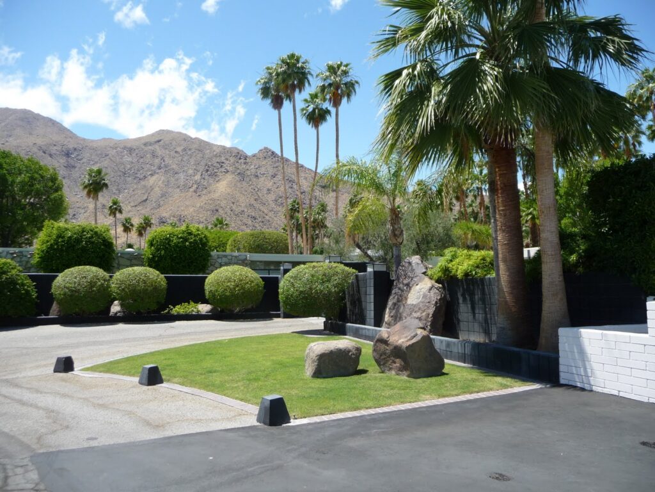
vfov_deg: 49.7
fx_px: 530
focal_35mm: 28
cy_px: 246
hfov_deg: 63.4
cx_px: 328
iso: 100
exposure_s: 1/800
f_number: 3.3
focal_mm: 4.7
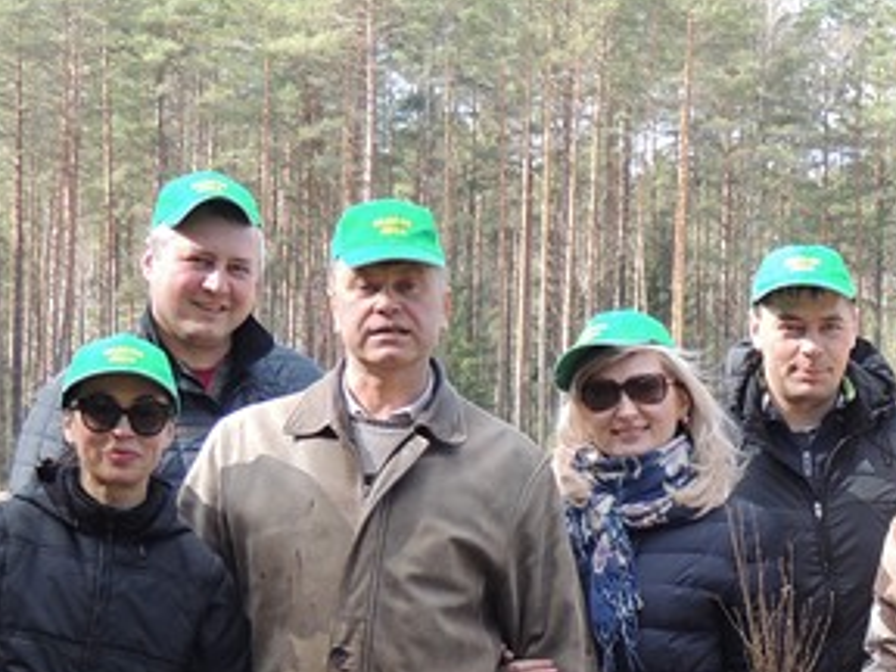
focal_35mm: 139
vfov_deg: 10.5
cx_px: 893
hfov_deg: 14.0
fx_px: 3598
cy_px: 744
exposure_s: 1/125
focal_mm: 8.9
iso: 100
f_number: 3.6
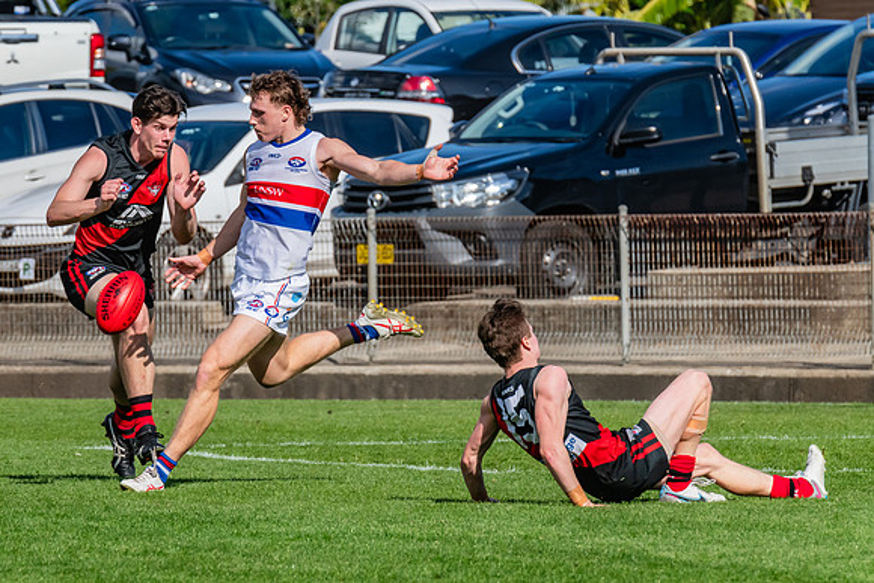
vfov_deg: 2.5
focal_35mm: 549
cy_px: 262
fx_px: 13319
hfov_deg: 3.8
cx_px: 225
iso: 800
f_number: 13
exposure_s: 1/1600
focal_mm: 360
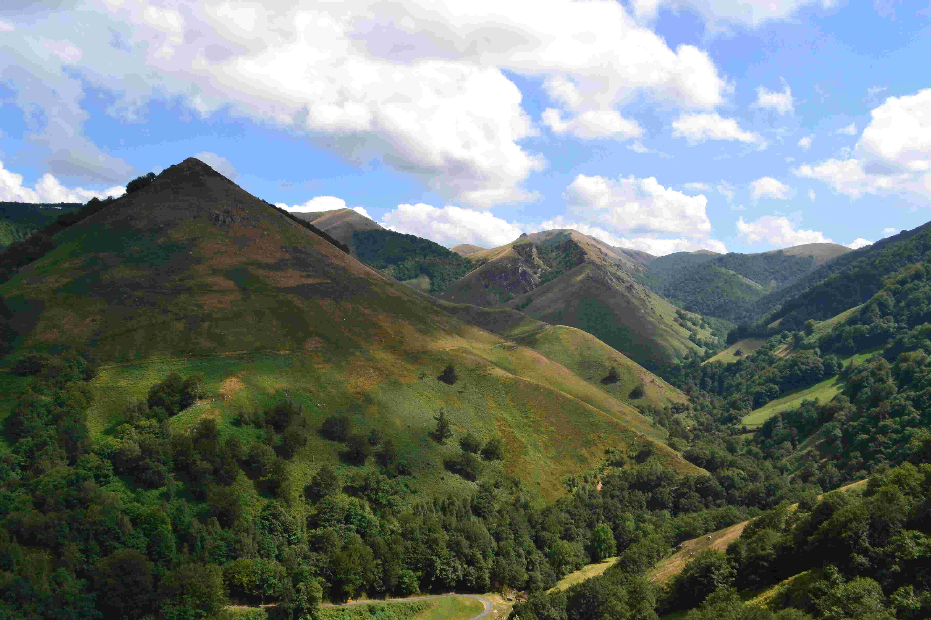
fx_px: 698
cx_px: 466
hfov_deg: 67.4
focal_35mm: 27
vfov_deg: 47.9
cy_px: 310
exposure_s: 1/400
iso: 400
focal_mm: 18
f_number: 11
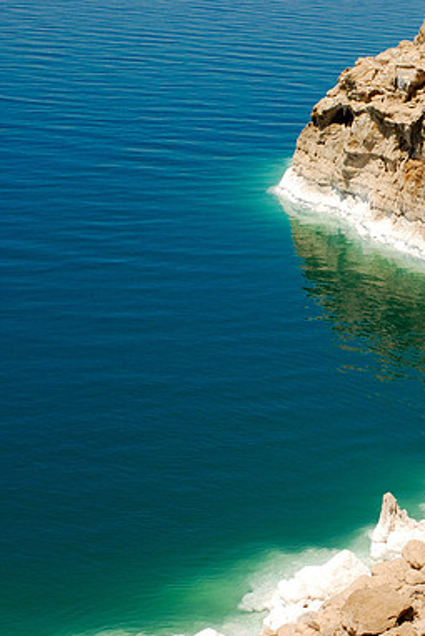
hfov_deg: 16.3
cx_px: 438
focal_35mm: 82
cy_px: 320
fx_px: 1451
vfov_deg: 24.8
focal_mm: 36
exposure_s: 1/200
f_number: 7.1
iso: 100
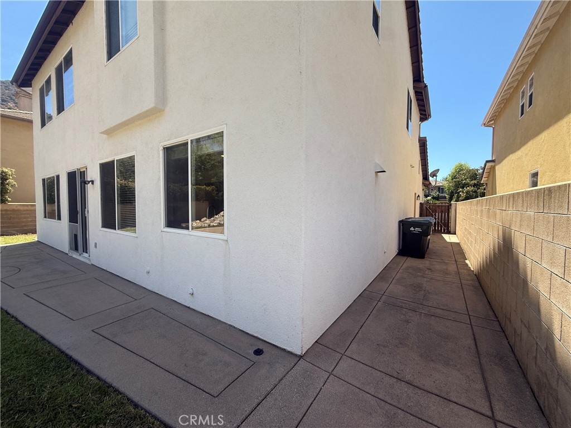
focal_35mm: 14
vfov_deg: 85.7
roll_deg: -0.2
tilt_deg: -1.7
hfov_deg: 102.1
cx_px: 286
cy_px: 214
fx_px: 231
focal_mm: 2.22
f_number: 2.2
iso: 50
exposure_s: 1/830
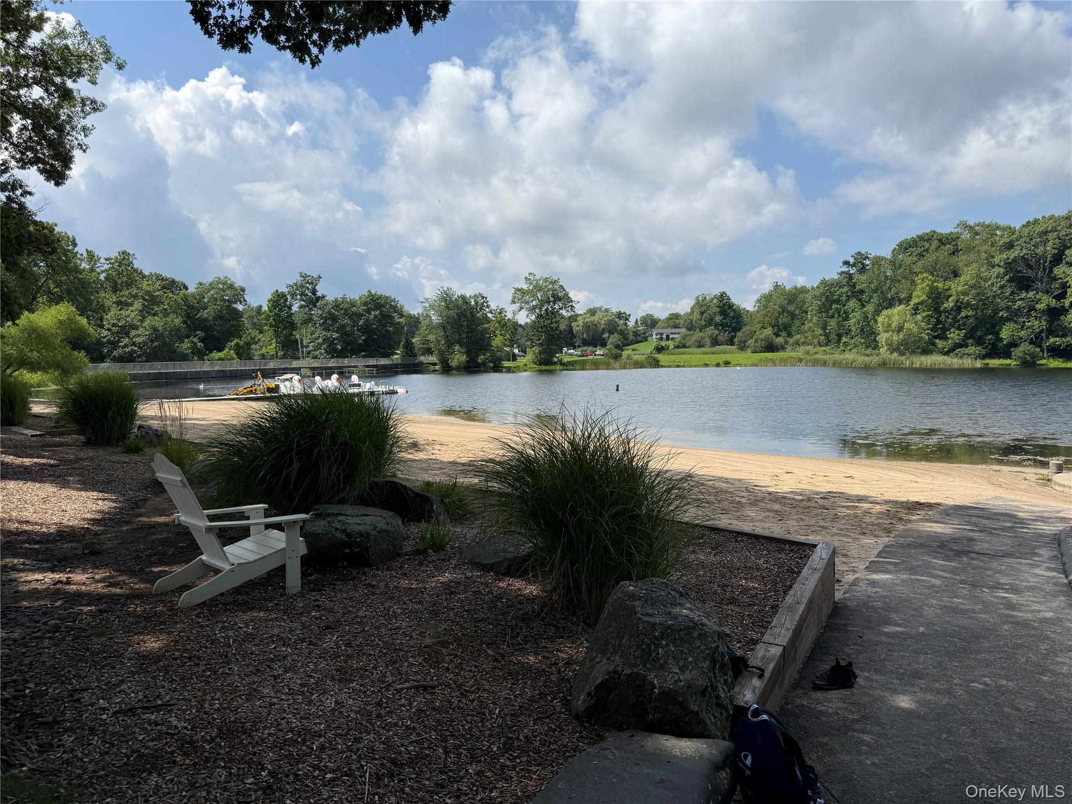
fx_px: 743
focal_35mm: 24
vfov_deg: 56.8
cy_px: 402
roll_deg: +0.4
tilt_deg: -3.1
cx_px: 536
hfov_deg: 71.6
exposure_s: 1/5714
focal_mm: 6.76
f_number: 1.78
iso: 80
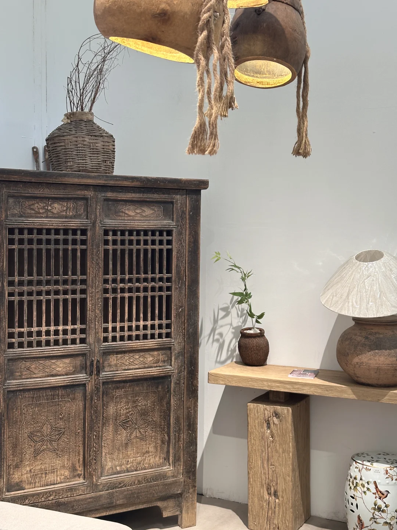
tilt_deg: -1.4
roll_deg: -0.8
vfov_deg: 39.7
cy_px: 265
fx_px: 734
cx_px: 198
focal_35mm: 48
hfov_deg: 30.3
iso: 50
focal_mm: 6.86
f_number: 1.78
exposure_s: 1/50
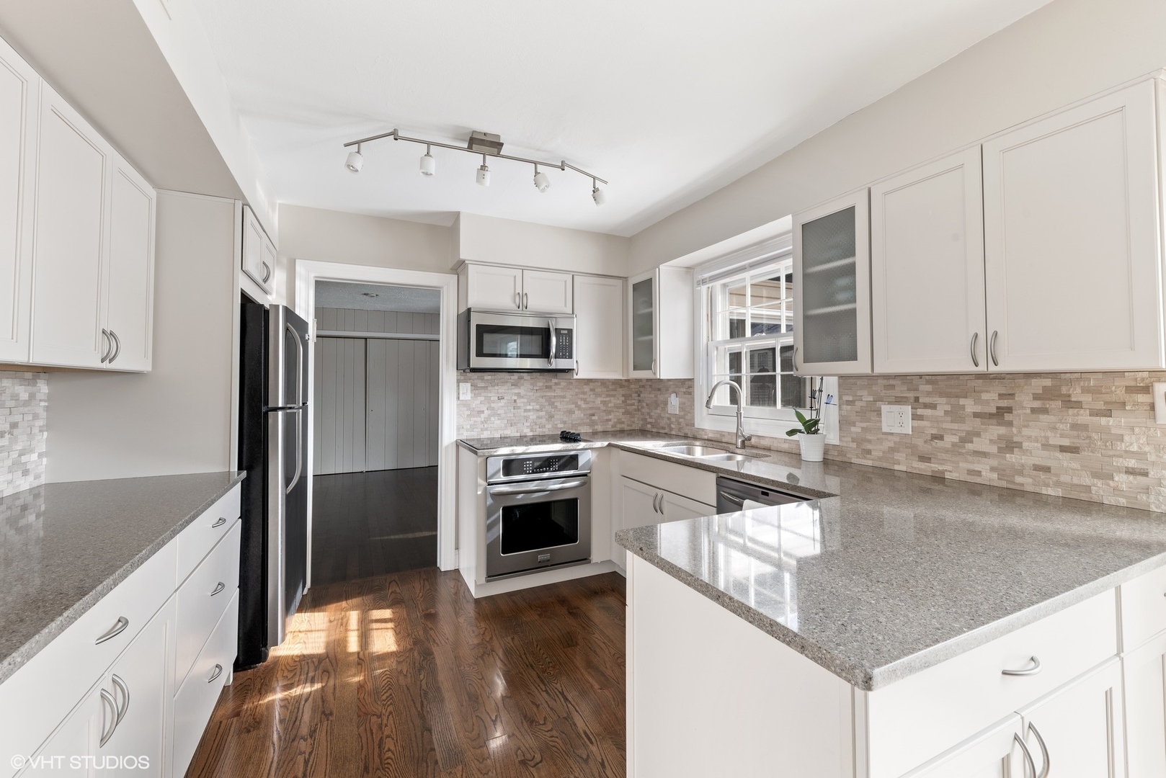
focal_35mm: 14
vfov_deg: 81.3
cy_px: 389
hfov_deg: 104.2
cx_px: 583
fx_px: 454
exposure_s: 1/3
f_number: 9
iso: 100
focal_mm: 14
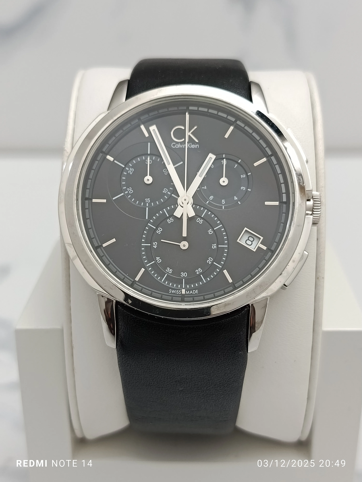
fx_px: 669
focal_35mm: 48
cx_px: 181
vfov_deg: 39.7
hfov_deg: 30.3
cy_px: 241
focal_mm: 5.24
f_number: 1.7
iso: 382
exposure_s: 1/100
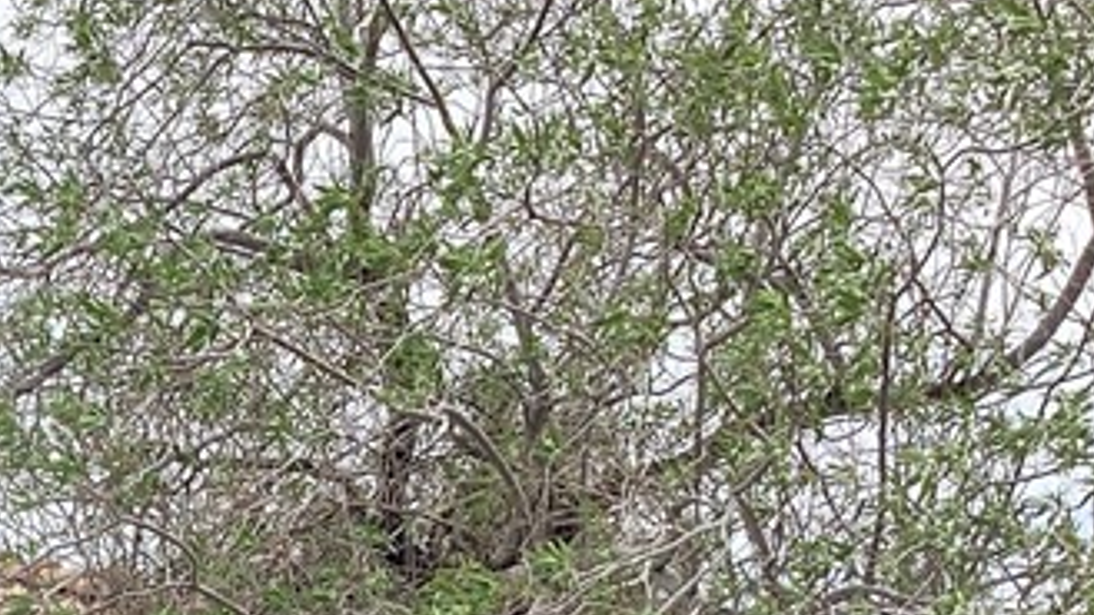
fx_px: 3046
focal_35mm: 105
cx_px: -389
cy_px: 1014
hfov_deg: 18.7
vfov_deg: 11.0
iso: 25
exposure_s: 1/849
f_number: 2.4
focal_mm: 3.3
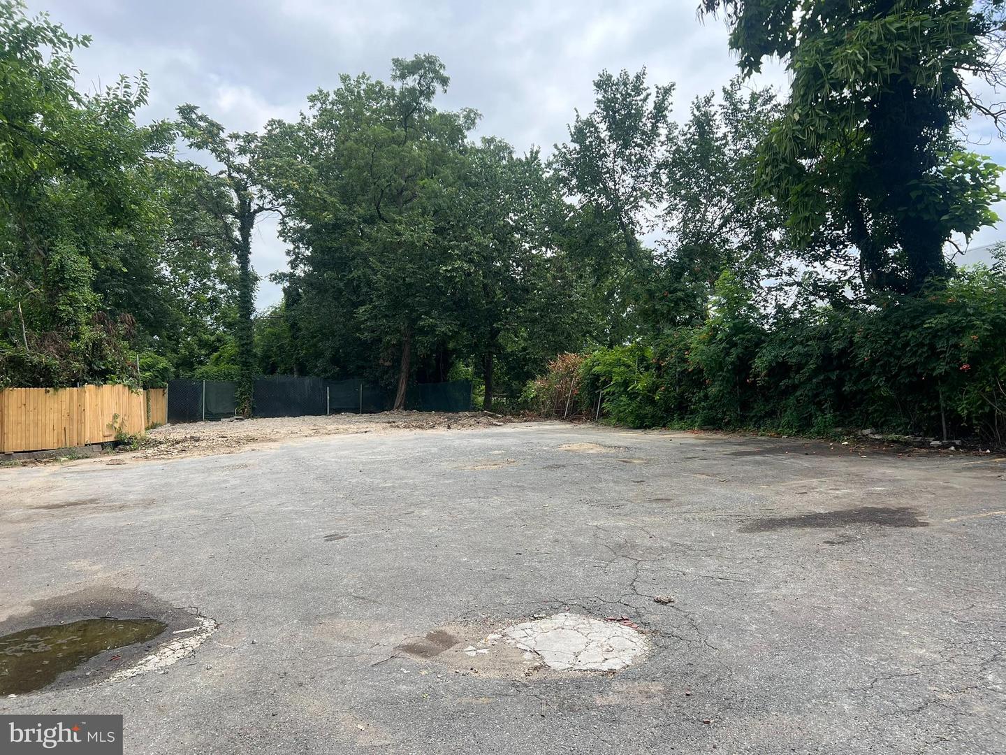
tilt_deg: +2.3
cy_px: 378
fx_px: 756
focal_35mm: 26
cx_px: 503
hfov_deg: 67.3
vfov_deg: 53.1
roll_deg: +0.4
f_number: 1.5
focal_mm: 5.7
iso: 50
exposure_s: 1/1934
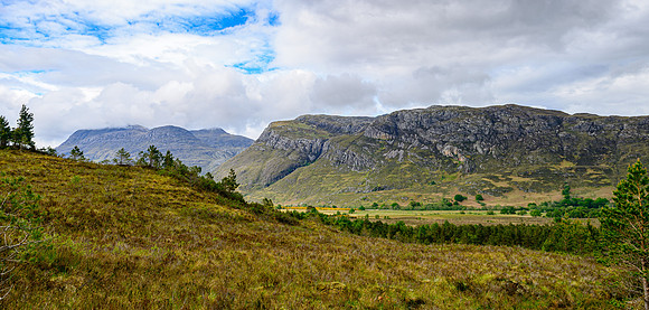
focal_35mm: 29
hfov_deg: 67.4
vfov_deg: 35.1
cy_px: 116
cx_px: 324
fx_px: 487
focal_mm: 27
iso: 100
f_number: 8
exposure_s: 1/50
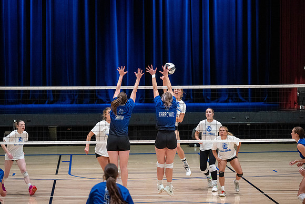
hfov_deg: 14.4
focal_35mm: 143
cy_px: 103
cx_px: 152
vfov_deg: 9.6
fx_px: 1211
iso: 5000
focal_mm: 125
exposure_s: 1/500
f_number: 2.8
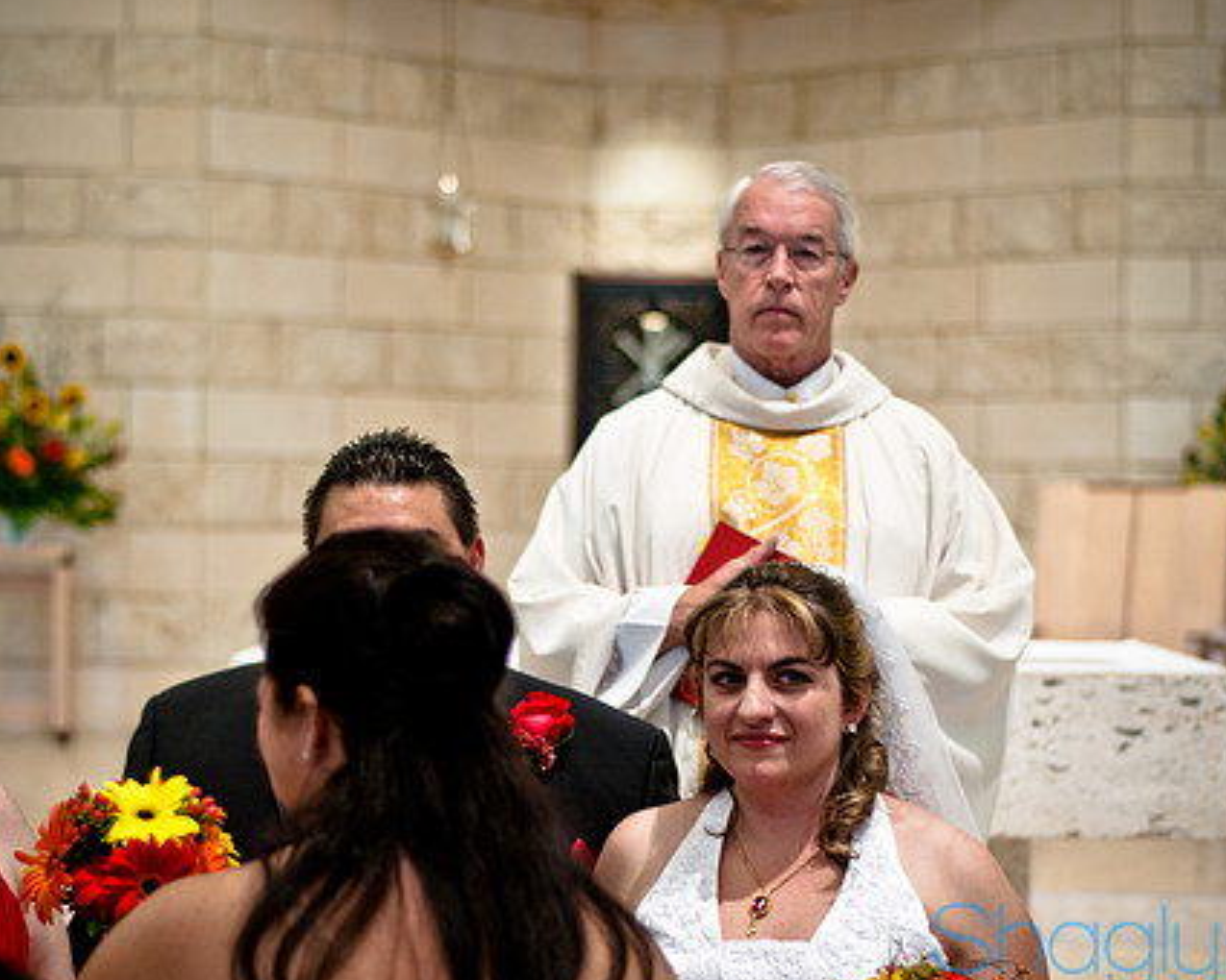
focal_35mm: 96
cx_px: 557
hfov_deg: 20.0
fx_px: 3483
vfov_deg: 16.0
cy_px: 532
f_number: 1.8
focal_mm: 50
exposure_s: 1/125
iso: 400
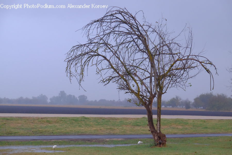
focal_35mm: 83
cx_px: 116
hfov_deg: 24.5
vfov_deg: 16.4
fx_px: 535
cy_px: 78
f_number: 6.4
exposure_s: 1/100
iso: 3200
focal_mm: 55.6
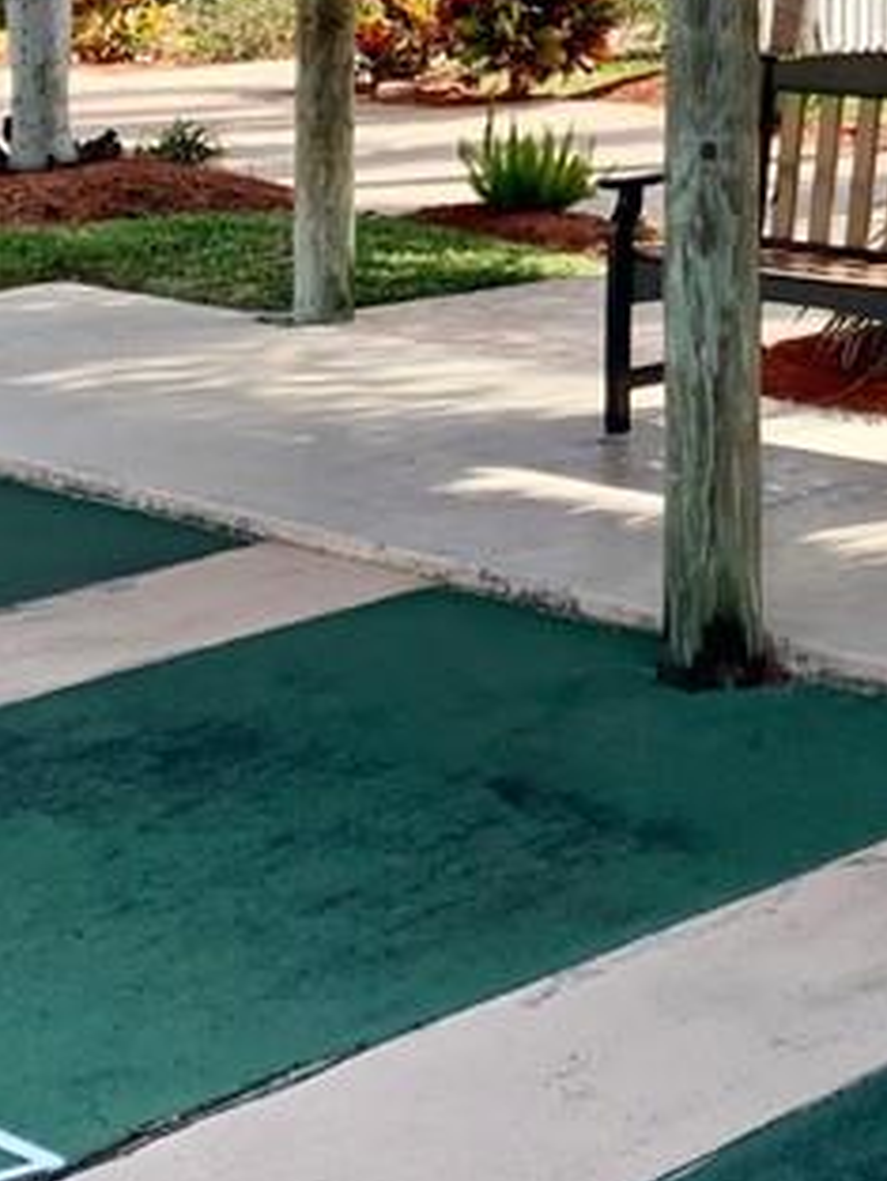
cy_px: -177
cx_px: 1321
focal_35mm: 85
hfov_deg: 16.0
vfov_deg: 21.6
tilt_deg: +1.0
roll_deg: +0.4
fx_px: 2902
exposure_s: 1/849
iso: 25
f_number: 1.8
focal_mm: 4.25
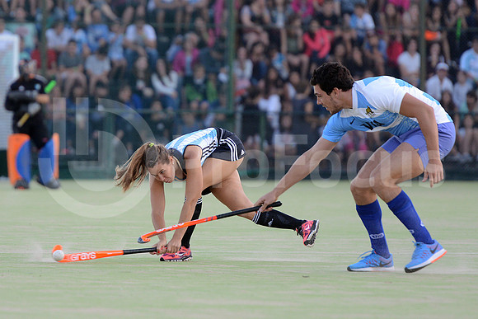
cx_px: 239
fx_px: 3586
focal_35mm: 270
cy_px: 160
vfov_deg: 5.1
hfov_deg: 7.6
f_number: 4
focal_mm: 270
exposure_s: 1/500
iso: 1250
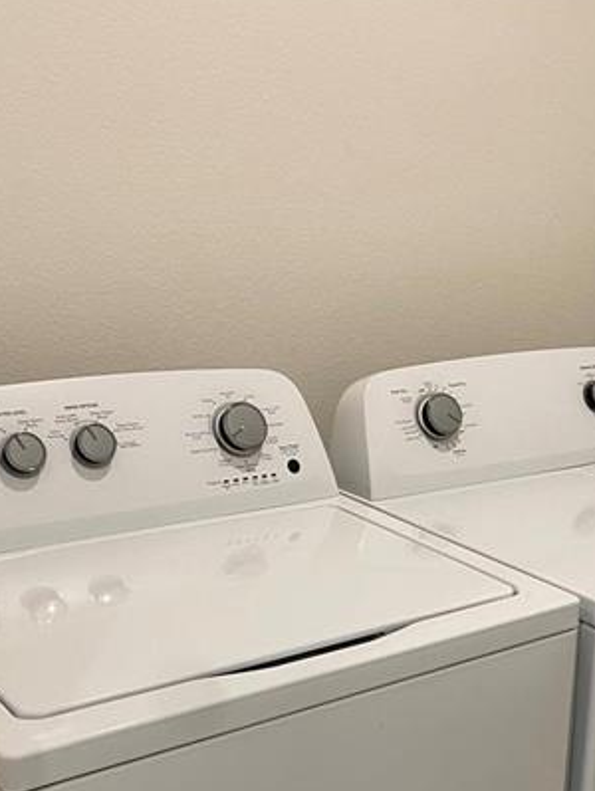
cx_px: 466
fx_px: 1144
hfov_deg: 28.6
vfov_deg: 36.8
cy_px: 638
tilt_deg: -21.9
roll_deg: -1.8
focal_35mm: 50
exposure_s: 1/60
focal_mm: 4.25
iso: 80
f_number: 1.8
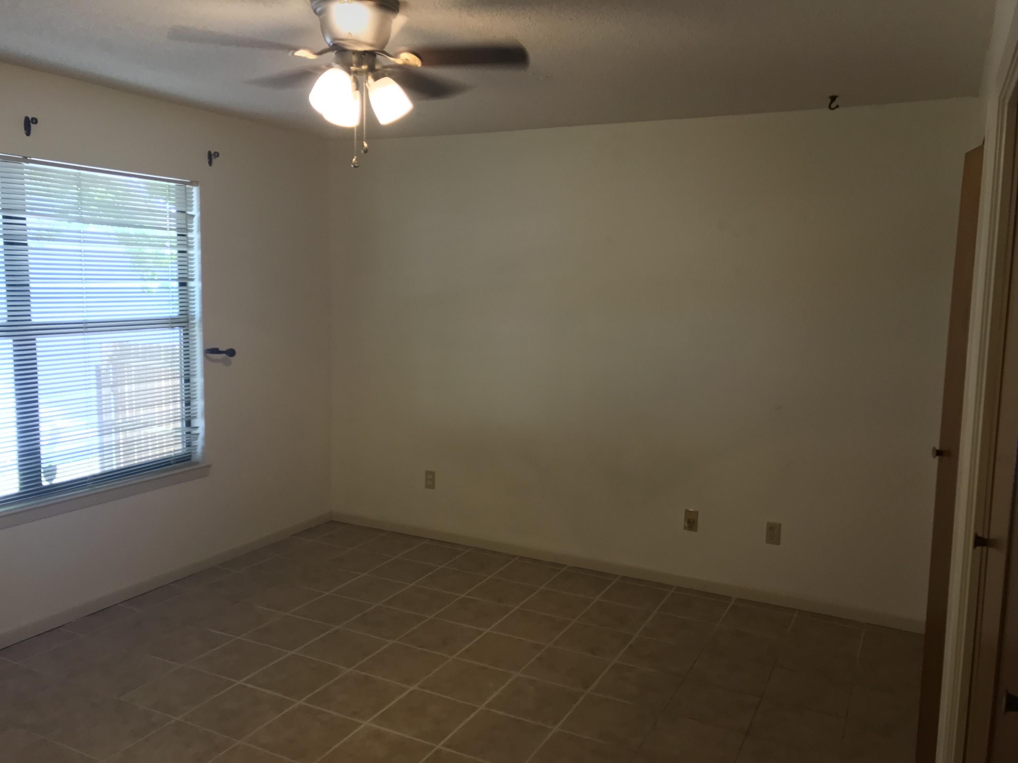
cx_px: 509
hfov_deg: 63.4
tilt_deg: -7.1
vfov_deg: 49.7
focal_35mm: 28
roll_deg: -1.7
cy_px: 382
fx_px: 823
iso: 32
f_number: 1.8
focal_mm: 3.99
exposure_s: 1/30
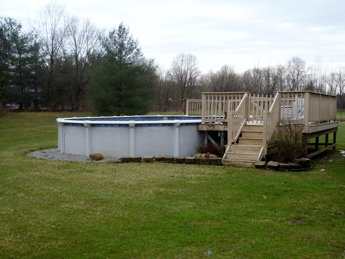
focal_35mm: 50
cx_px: 172
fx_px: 498
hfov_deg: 38.2
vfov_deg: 29.1
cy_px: 130
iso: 50
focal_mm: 8.4
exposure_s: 1/245
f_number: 3.3
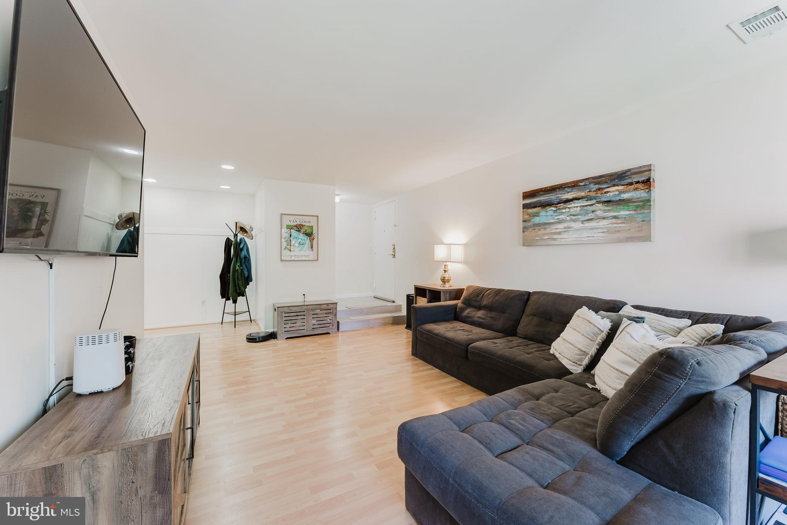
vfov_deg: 81.3
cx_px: 394
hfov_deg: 104.2
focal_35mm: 14
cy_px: 262
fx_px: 306
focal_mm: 14
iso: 200
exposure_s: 1/4
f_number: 9
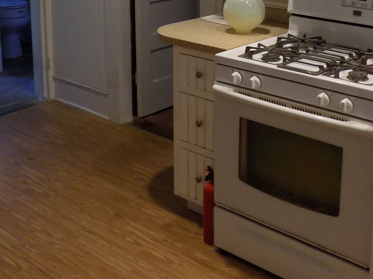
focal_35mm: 55
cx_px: 219
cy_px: 4
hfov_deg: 34.9
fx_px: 592
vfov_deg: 25.3
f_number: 3.1
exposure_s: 1/30
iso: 250
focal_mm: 4
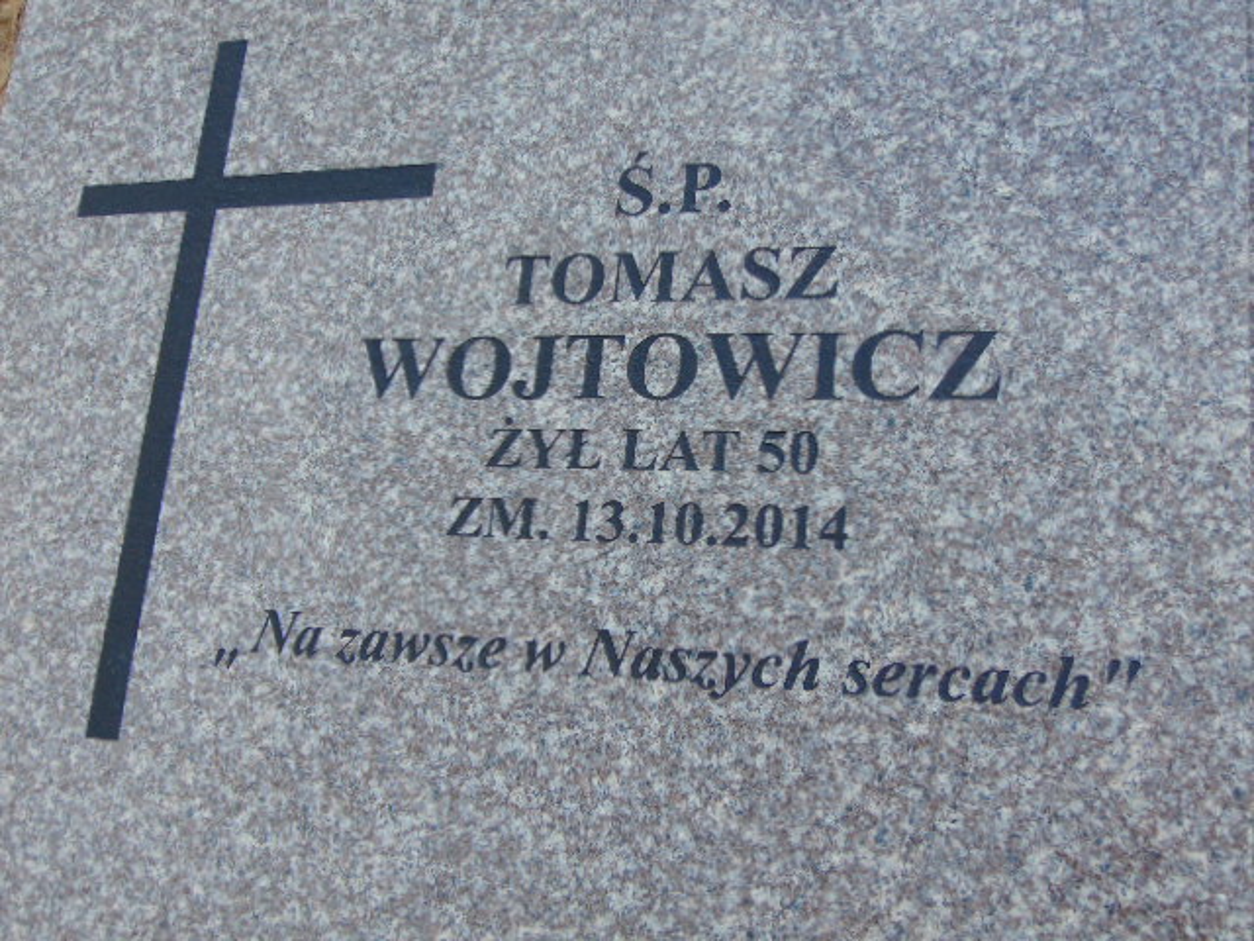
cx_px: 627
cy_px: 470
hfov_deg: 47.9
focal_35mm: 39
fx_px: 1413
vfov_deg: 36.8
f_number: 3.3
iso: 80
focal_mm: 6.9
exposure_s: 1/250
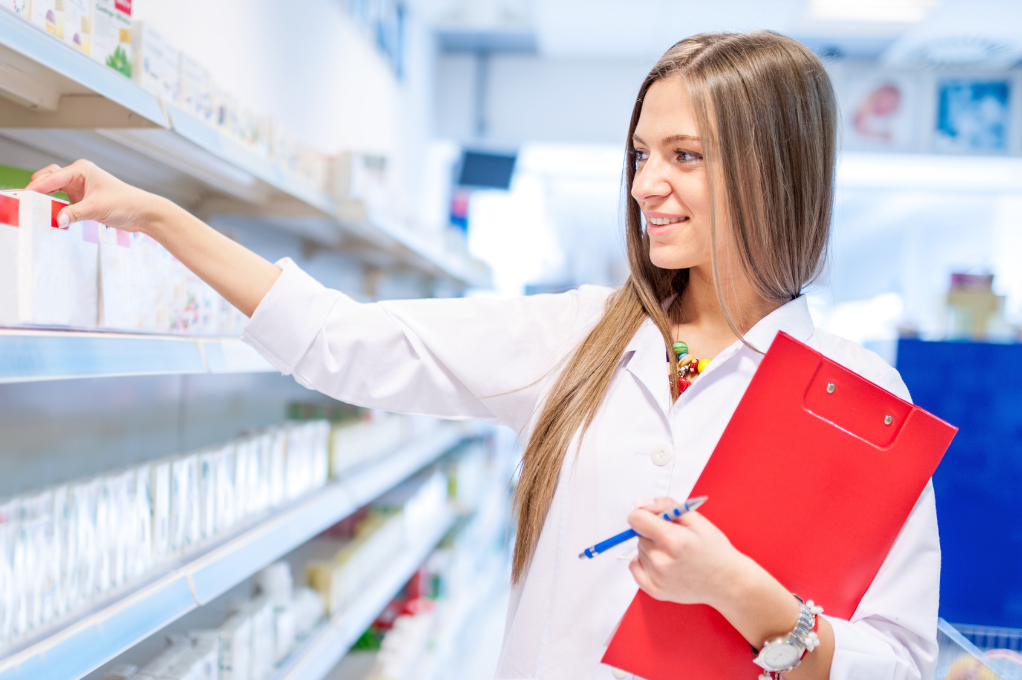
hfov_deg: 54.5
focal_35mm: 35
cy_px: 340
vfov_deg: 37.8
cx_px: 511
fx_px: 993
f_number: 1.4
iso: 320
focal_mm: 35
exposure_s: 1/80
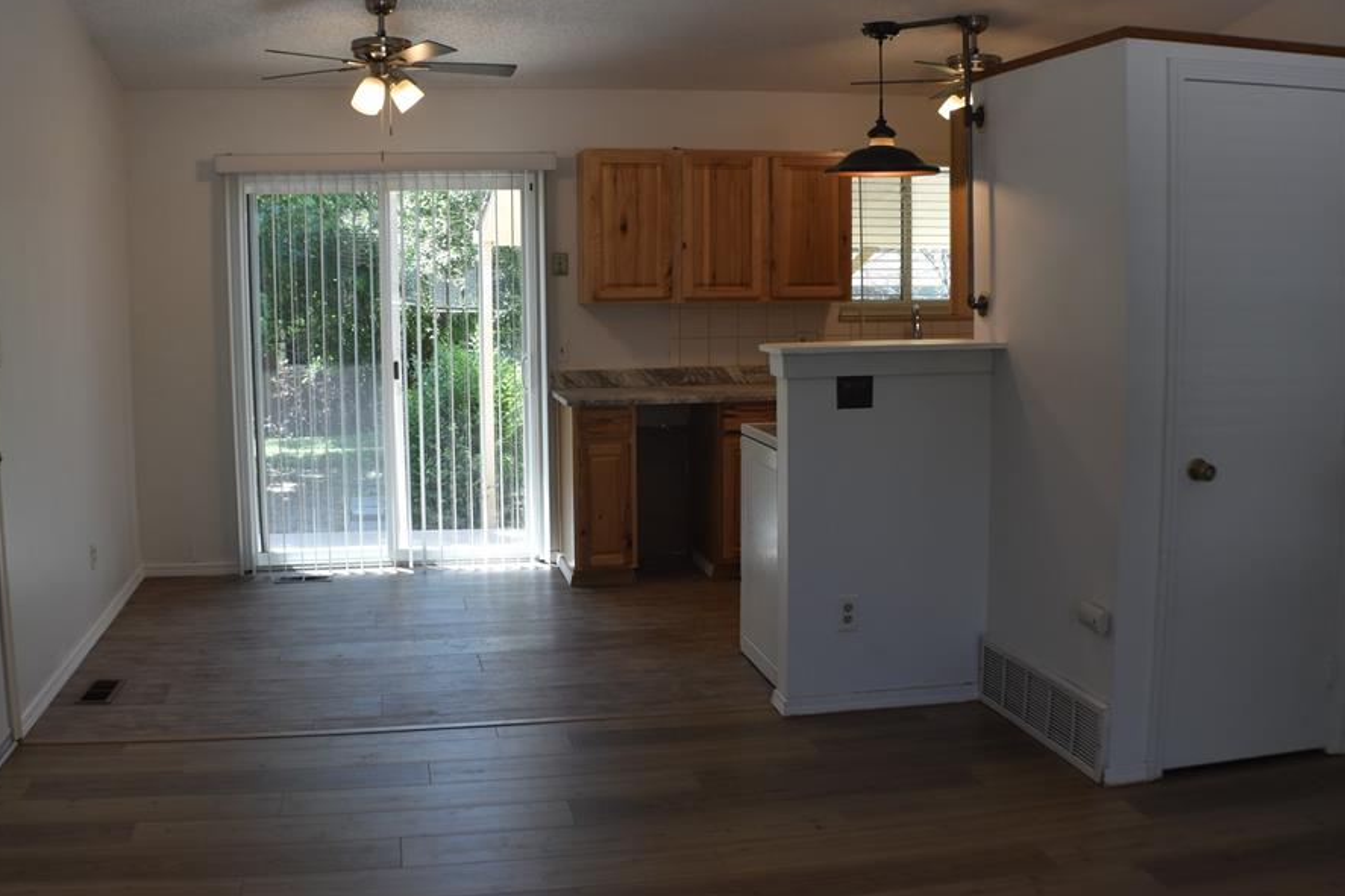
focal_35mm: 45
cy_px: 384
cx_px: 572
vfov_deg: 29.8
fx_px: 1681
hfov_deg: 43.5
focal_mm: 26
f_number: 5.6
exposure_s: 1/125
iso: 400
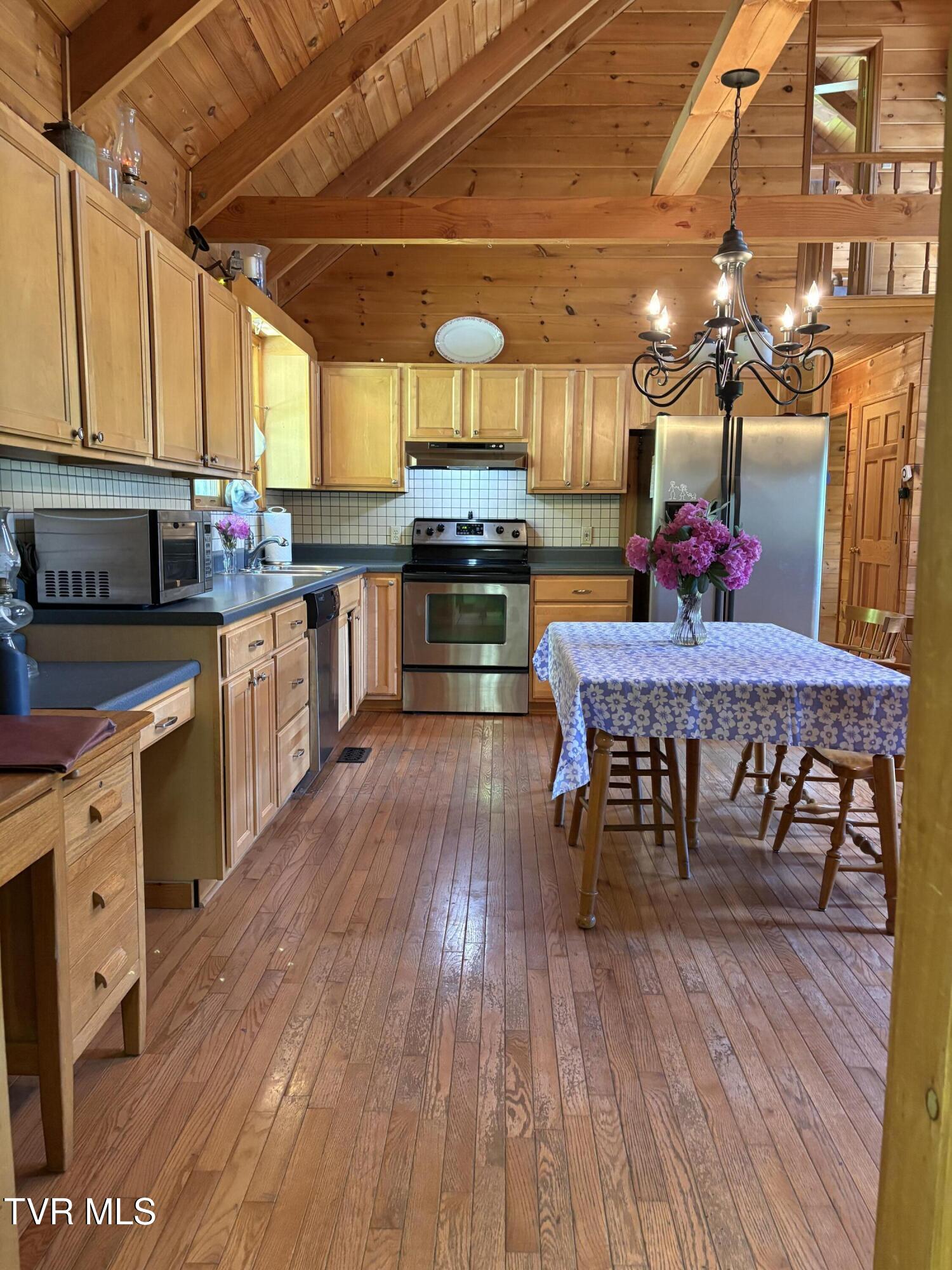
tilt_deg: -6.6
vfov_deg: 67.3
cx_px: 476
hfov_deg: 53.1
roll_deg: +0.2
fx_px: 953
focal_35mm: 26
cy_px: 635
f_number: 1.6
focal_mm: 5.96
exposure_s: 1/60
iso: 320
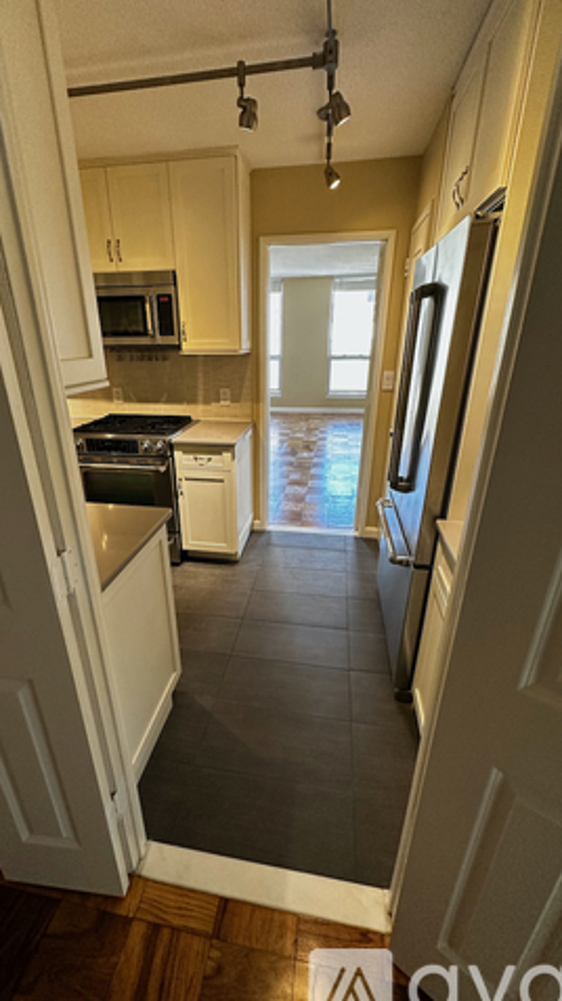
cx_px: 255
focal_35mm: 16
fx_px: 424
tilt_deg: -21.2
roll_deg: +1.2
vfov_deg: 99.4
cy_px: 508
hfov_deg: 66.9
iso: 250
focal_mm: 2.22
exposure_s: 1/120
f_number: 2.2
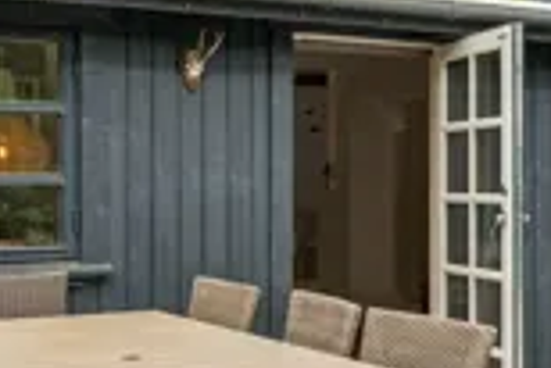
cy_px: 204
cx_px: 469
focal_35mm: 76
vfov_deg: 18.0
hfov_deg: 26.0
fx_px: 1163
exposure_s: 1/160
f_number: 8
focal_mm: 13
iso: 200
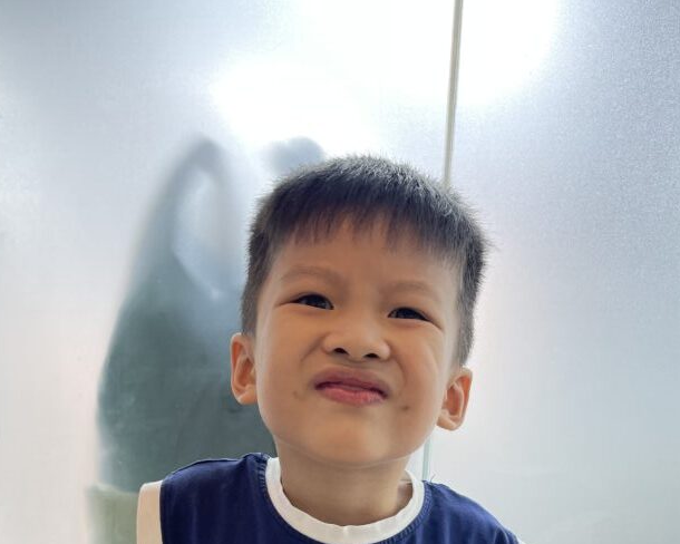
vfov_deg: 33.8
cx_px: 369
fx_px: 805
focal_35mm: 40
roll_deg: -3.2
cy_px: 555
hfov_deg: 45.7
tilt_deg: -8.2
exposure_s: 1/50
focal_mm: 5.1
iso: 64
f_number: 1.6
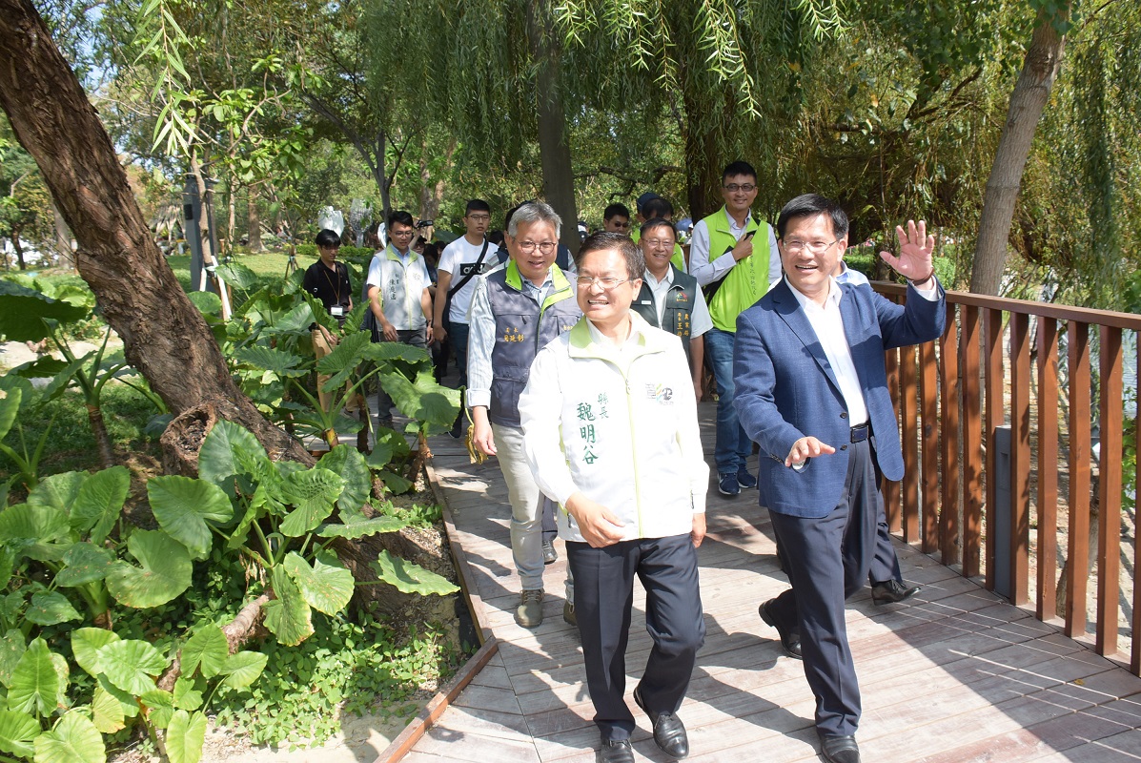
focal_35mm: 27
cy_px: 382
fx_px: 856
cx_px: 570
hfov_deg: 67.3
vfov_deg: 48.0
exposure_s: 1/640
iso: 500
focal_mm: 18
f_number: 5.6
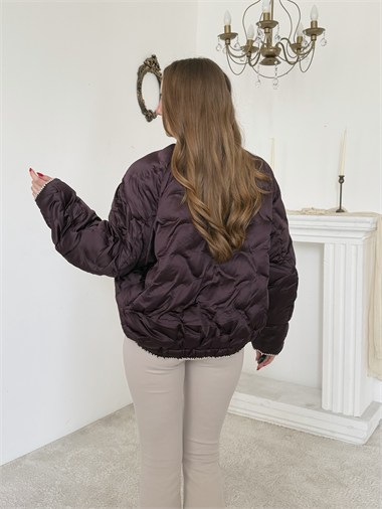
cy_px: 254
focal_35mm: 24
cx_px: 191
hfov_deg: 56.9
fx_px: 353
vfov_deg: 71.6
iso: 200
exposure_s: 1/74
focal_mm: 6.76
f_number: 1.78
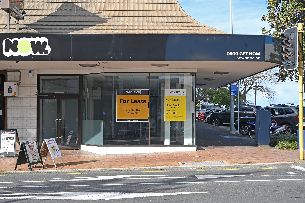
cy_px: 102
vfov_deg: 27.0
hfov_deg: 39.6
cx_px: 152
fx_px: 423
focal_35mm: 50
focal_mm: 50
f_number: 8
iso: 200
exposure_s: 1/250
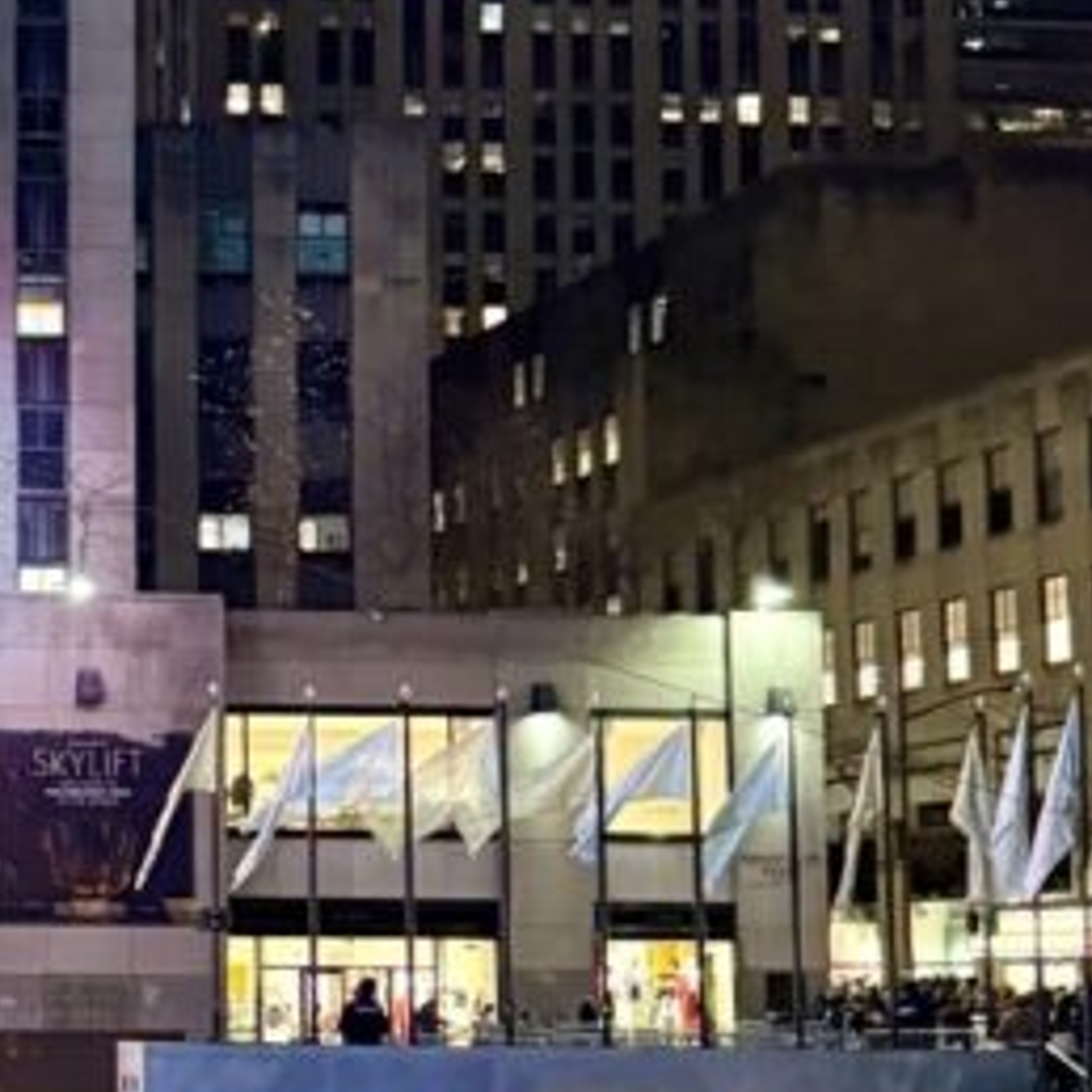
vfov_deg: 20.5
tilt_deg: +5.3
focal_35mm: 84
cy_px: 759
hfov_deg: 19.0
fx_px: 2998
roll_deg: +0.3
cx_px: -354
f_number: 1.78
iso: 1000
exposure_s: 1/40
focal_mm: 6.76
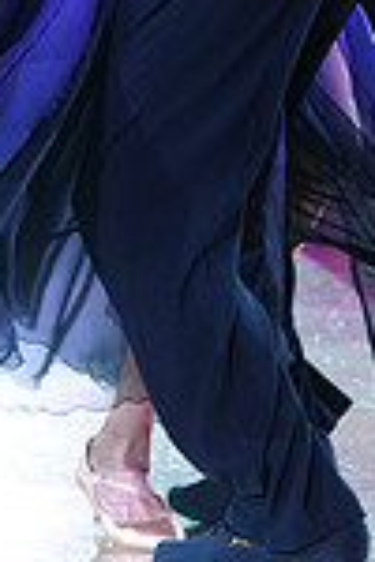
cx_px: 99
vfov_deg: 4.8
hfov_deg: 3.2
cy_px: -172
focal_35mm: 430
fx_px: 6718
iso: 2000
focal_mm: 111
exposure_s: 1/400
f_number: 4
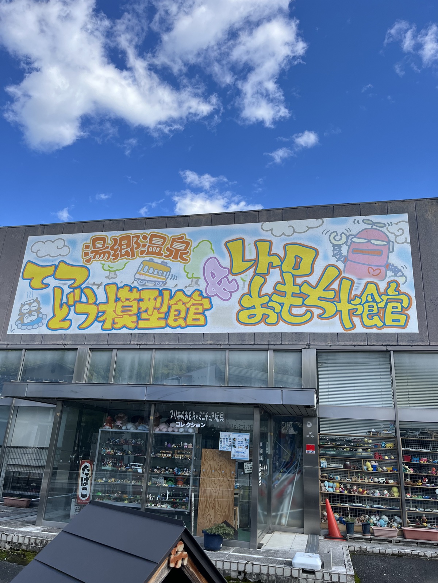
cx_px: 219
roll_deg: -3.7
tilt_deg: +21.2
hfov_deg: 53.1
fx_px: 439
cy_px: 292
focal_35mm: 26
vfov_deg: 67.3
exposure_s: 1/2101
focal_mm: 5.1
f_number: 1.6
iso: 50
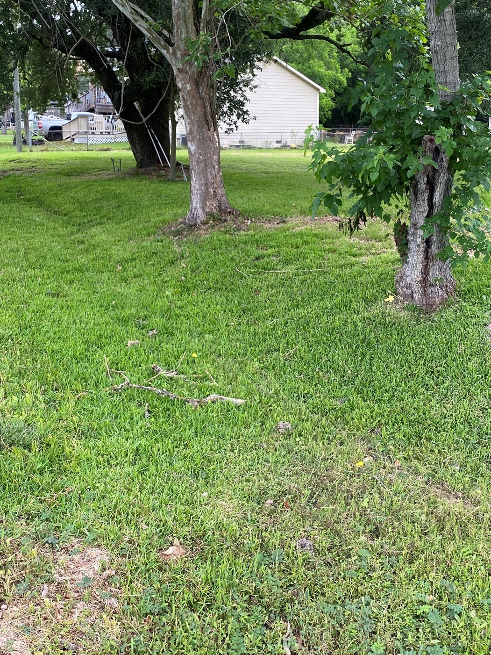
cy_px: 288
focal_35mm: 38
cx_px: 311
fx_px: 719
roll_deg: -0.2
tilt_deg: -13.2
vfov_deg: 48.9
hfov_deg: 37.5
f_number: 1.8
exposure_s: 1/134
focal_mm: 4.25
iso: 32
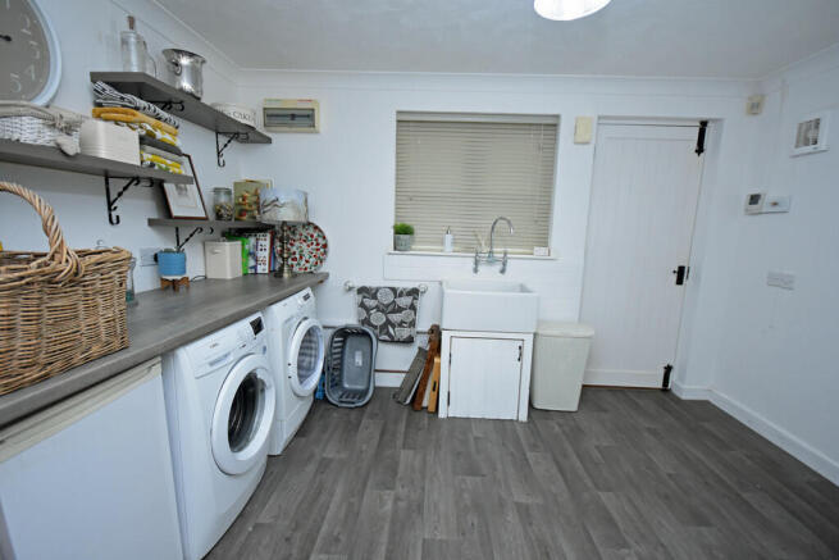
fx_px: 350
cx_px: 420
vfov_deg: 77.4
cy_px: 280
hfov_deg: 100.4
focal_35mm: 15
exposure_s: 1/60
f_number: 4
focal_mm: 10
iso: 2000
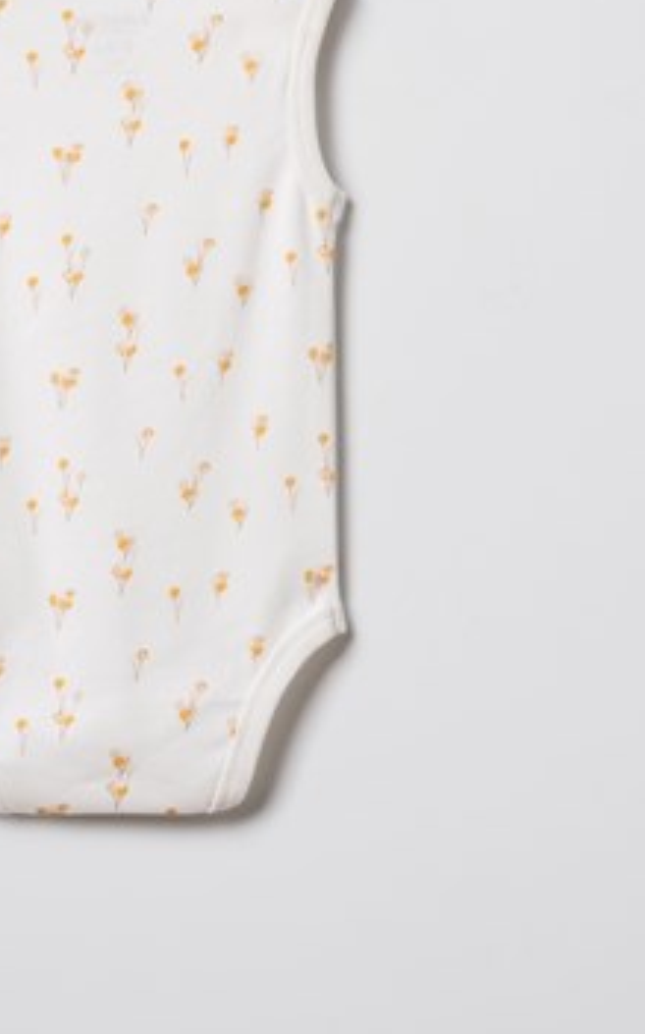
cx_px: 109
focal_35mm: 87
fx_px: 2450
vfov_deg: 23.7
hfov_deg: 14.9
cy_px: 320
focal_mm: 50
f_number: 9
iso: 250
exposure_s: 1/125
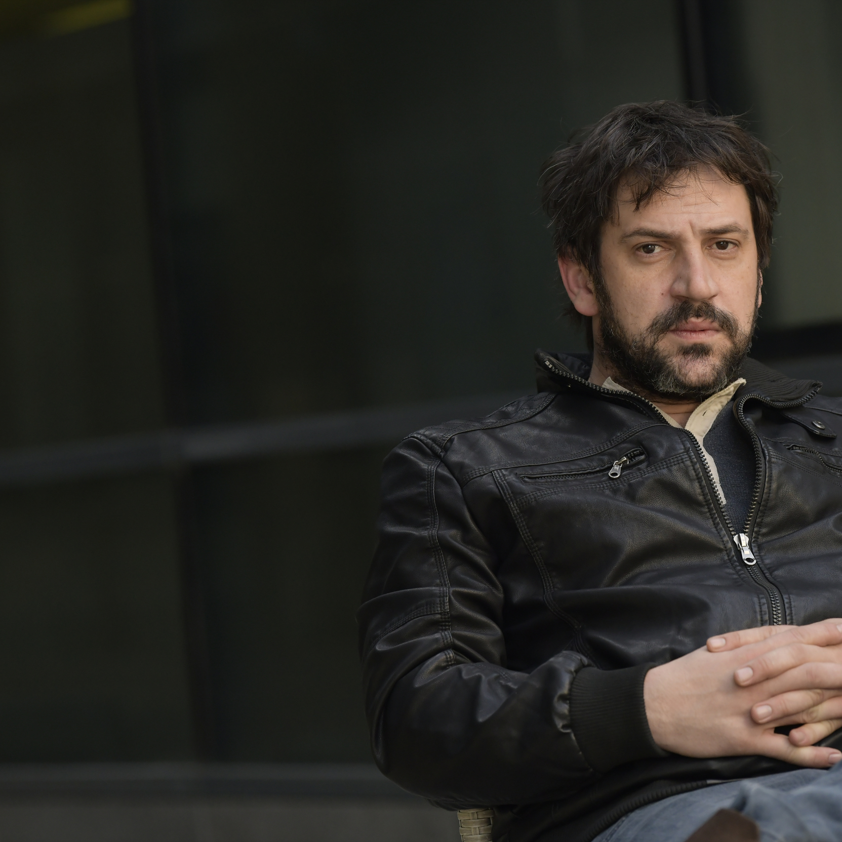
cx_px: 504
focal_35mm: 198
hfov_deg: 8.8
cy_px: 421
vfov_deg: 8.8
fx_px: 5449
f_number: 4.5
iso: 1000
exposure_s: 1/640
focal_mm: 155
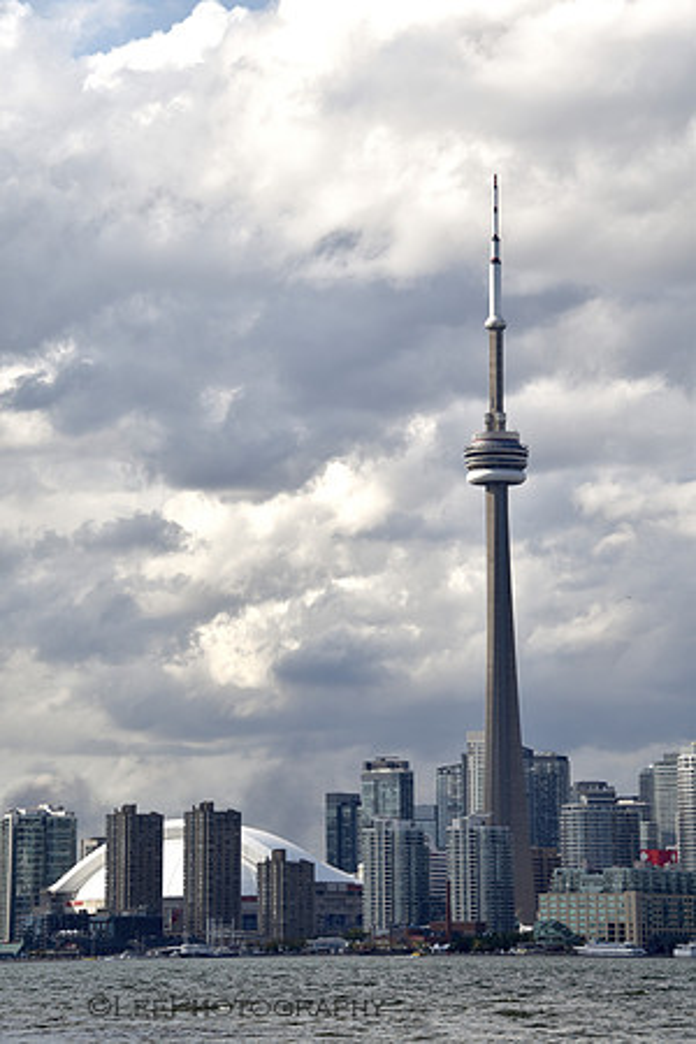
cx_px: 348
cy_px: 522
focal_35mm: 138
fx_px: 4002
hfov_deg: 9.9
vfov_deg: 14.9
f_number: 8
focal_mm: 92
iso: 200
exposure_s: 1/750
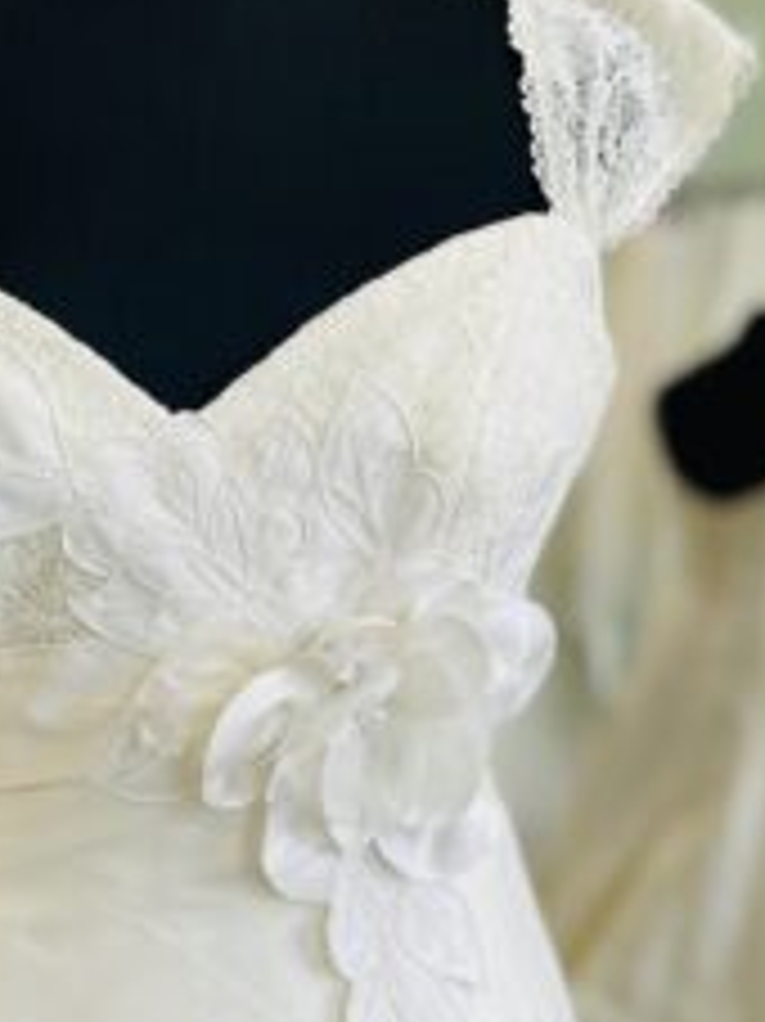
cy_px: 574
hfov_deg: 29.1
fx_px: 1445
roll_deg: +0.5
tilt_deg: -6.5
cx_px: 180
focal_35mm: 49
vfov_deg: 38.9
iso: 32
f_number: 1.6
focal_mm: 5.1
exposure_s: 1/121
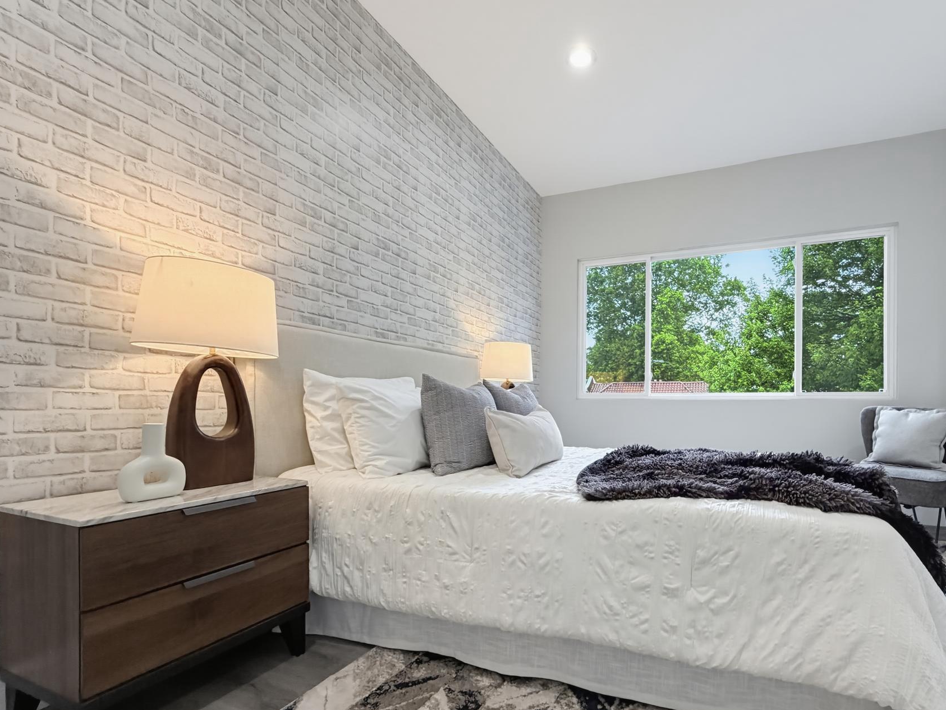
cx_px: 562
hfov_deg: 90.0
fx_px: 465
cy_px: 386
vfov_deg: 74.6
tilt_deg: +0.5
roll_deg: -0.4
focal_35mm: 17
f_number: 2.2
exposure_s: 1/120
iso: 250
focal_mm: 2.2
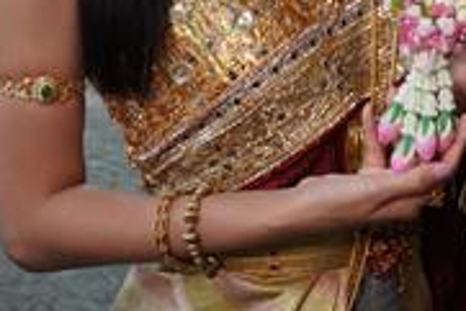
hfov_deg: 15.5
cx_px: 505
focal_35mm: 129
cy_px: -120
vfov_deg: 10.4
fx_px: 1671
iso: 100
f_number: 4
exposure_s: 1/60
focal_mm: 26
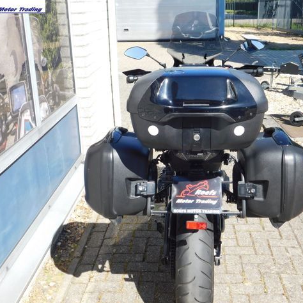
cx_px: 168
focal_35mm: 43
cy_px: 153
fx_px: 426
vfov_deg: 39.2
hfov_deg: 39.1
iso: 125
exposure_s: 1/500
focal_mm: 6.3
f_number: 3.5
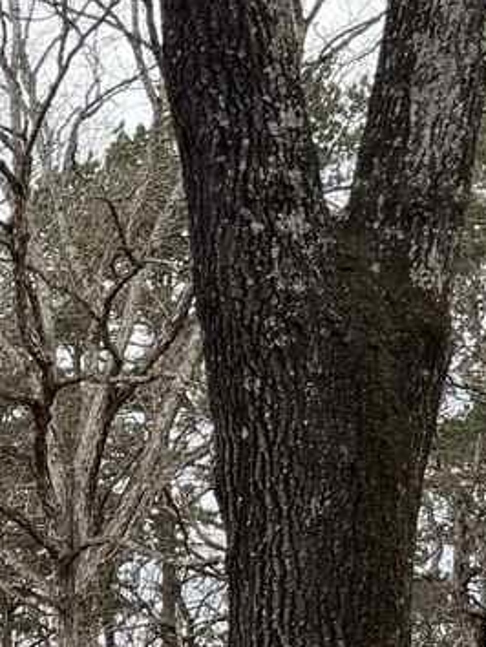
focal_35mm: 156
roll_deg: +0.2
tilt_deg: +1.2
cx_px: -365
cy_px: 843
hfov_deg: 9.1
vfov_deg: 12.3
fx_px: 2917
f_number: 1.78
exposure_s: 1/1553
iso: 80
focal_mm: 6.76
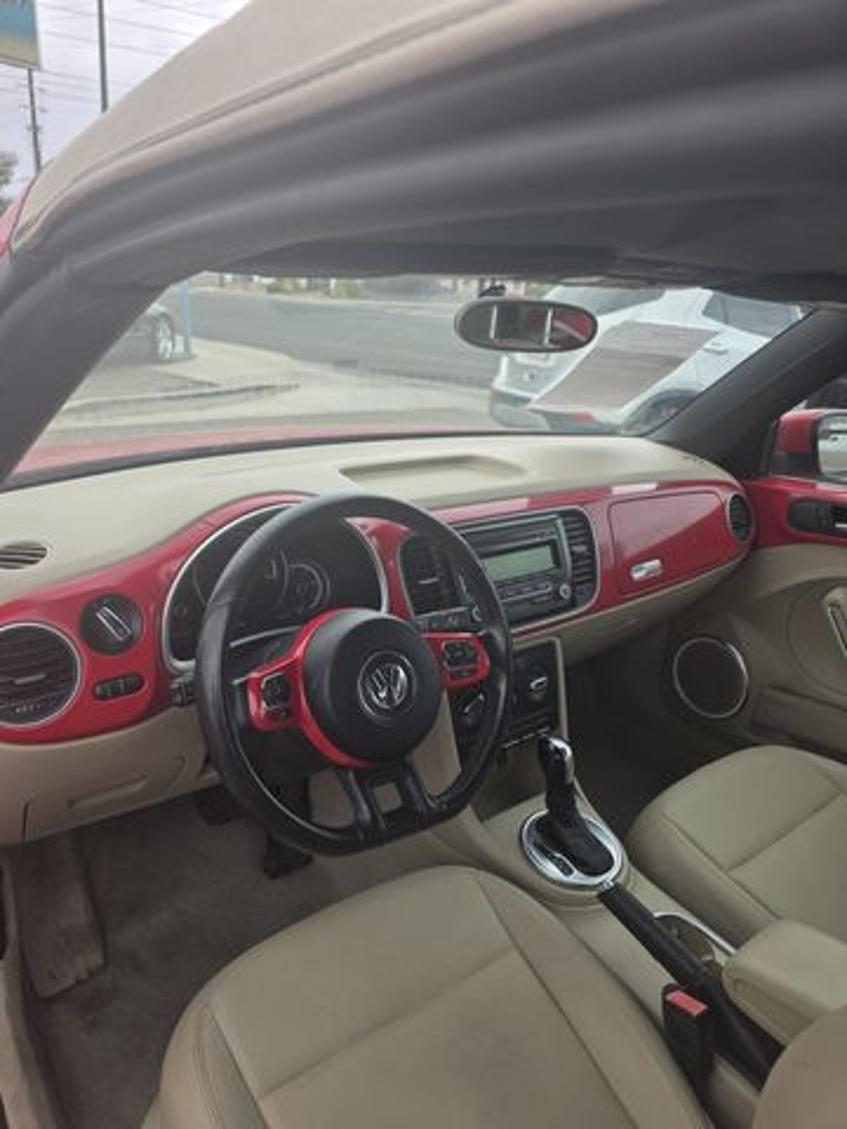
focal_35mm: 23
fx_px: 750
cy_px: 564
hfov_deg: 58.9
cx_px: 424
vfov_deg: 73.9
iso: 50
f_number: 1.7
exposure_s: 1/359
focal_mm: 6.3
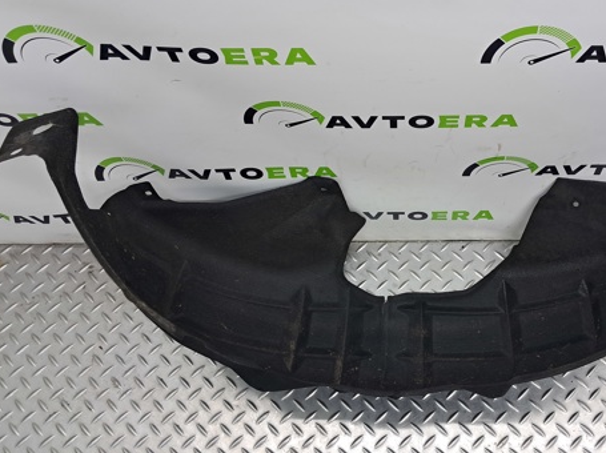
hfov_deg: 48.5
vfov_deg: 37.6
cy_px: 250
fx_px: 664
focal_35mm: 38
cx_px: 388
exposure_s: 1/50
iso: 80
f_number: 1.8
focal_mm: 4
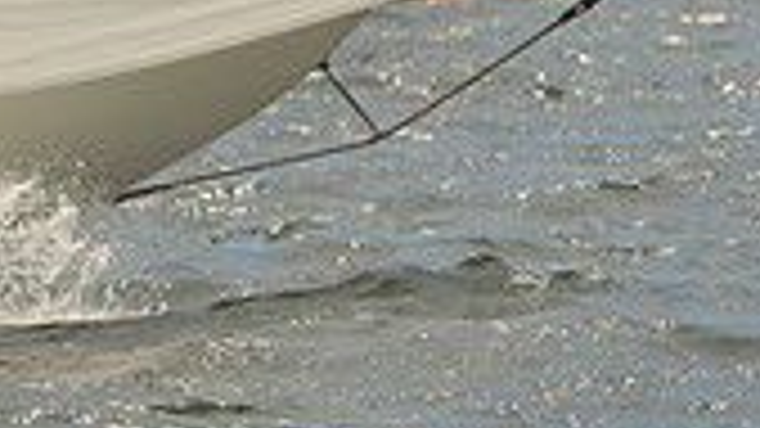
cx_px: 2
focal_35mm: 1296
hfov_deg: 1.7
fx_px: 26113
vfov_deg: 0.9
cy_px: -829
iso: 280
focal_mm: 360
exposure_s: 1/800
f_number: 11
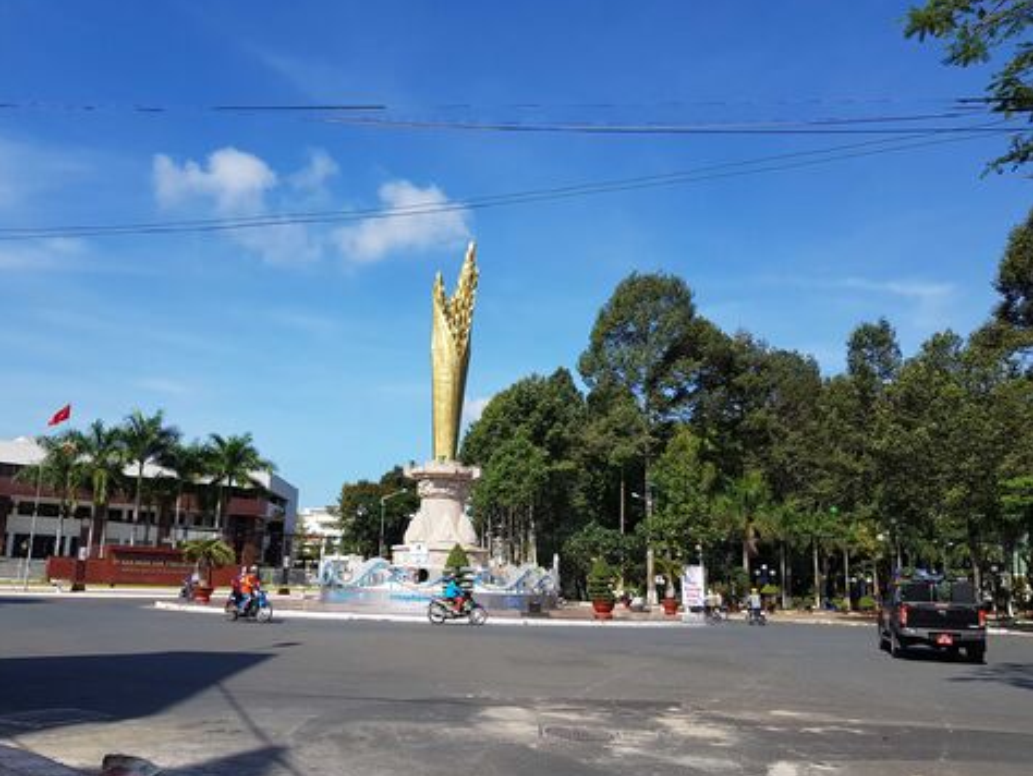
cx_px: 479
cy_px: 400
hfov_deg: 63.3
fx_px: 836
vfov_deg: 49.8
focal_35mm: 28
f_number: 1.7
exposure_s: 1/2176
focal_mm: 4.3
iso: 40
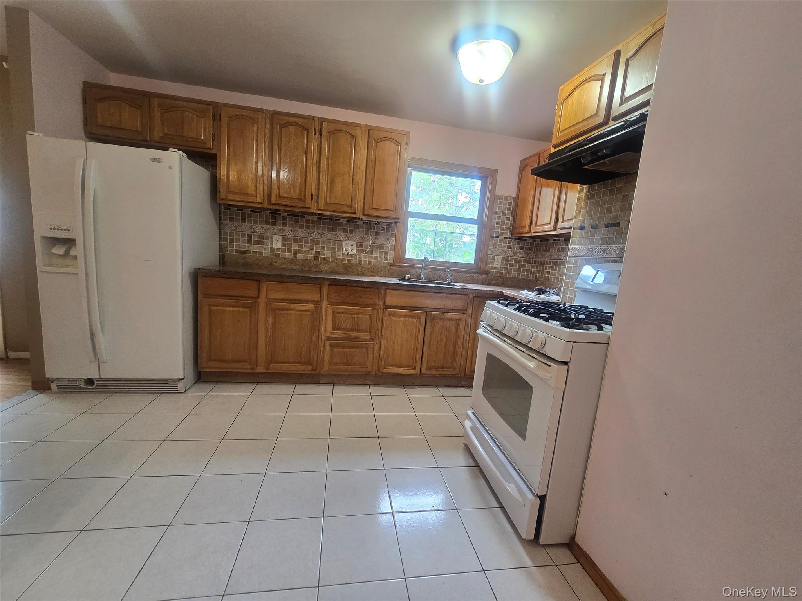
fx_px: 301
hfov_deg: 106.2
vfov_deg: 89.9
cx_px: 401
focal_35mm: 13
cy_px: 300
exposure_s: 1/60
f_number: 2.2
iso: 200
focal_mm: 2.2
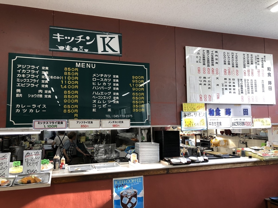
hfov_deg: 63.4
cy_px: 104
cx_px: 139
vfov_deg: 49.7
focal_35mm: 28
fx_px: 225
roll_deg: +1.0
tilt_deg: +3.4
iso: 32
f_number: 1.8
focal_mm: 3.99
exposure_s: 1/50
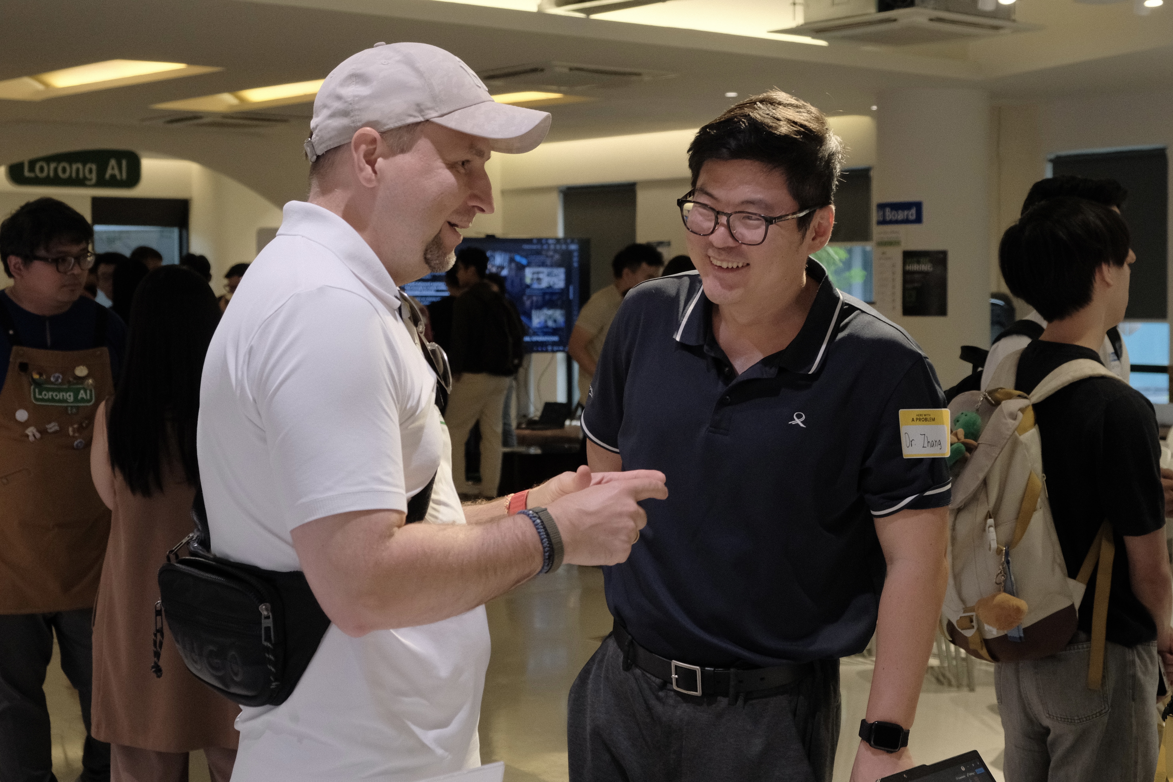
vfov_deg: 31.2
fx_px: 1401
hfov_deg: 45.4
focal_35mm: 43
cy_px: 391
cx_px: 586
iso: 2000
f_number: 4
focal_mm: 28.9
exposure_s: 1/180
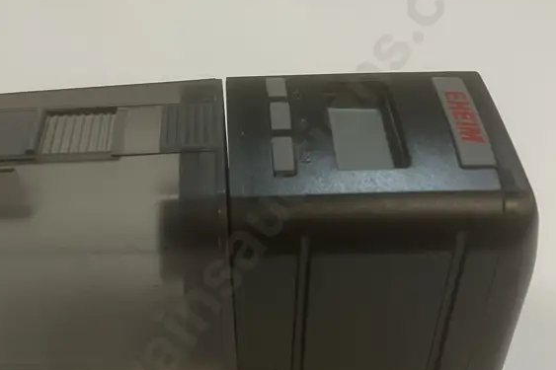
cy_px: 288
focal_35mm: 53
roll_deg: +0.1
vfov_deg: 25.1
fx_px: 818
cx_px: 213
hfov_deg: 37.3
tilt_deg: -43.9
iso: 64
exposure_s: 1/50
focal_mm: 3.99
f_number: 1.8
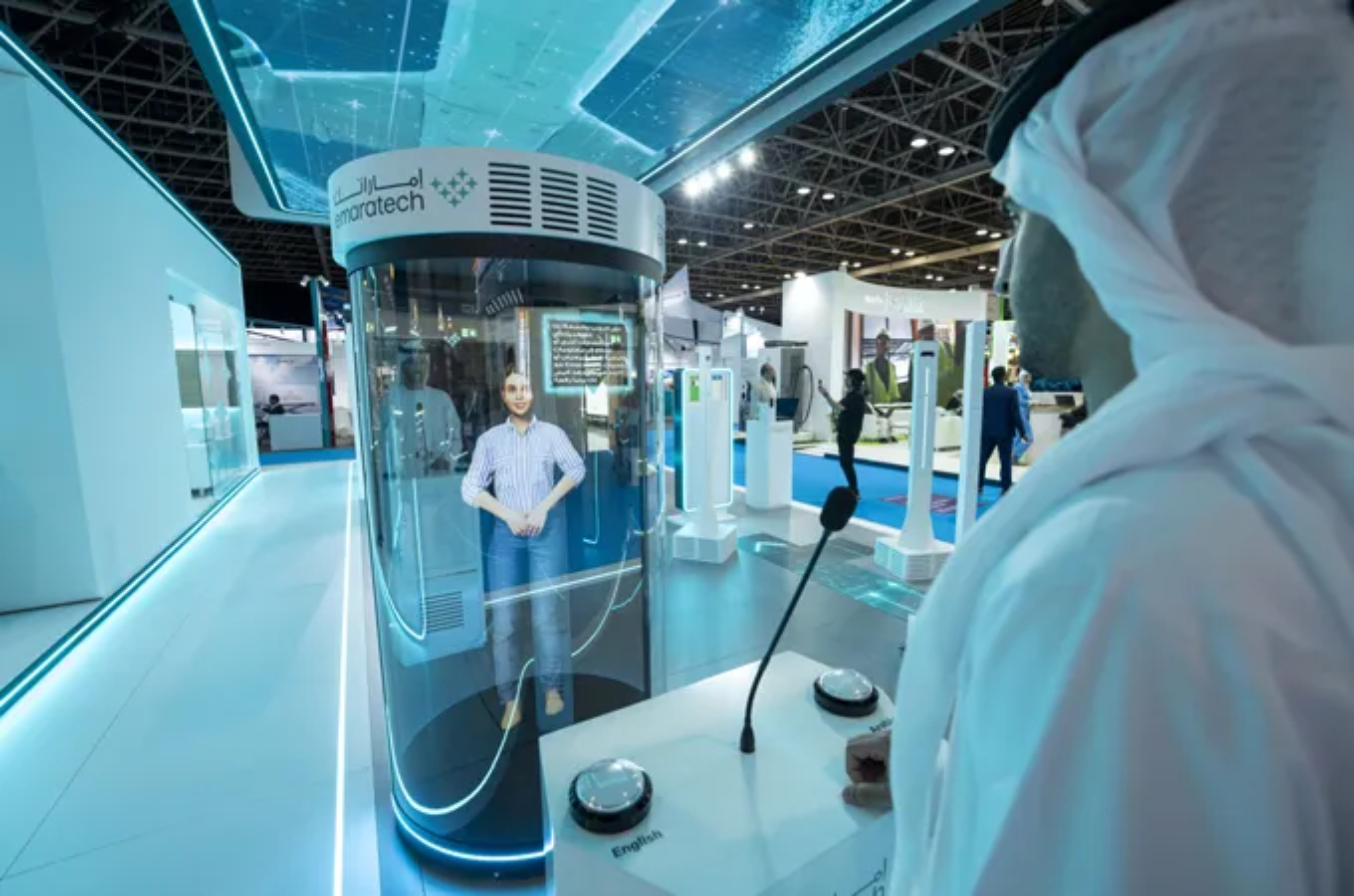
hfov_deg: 104.4
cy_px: 448
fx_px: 525
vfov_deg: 80.9
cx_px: 677
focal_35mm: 14
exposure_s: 1/125
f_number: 4.5
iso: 1250
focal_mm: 14
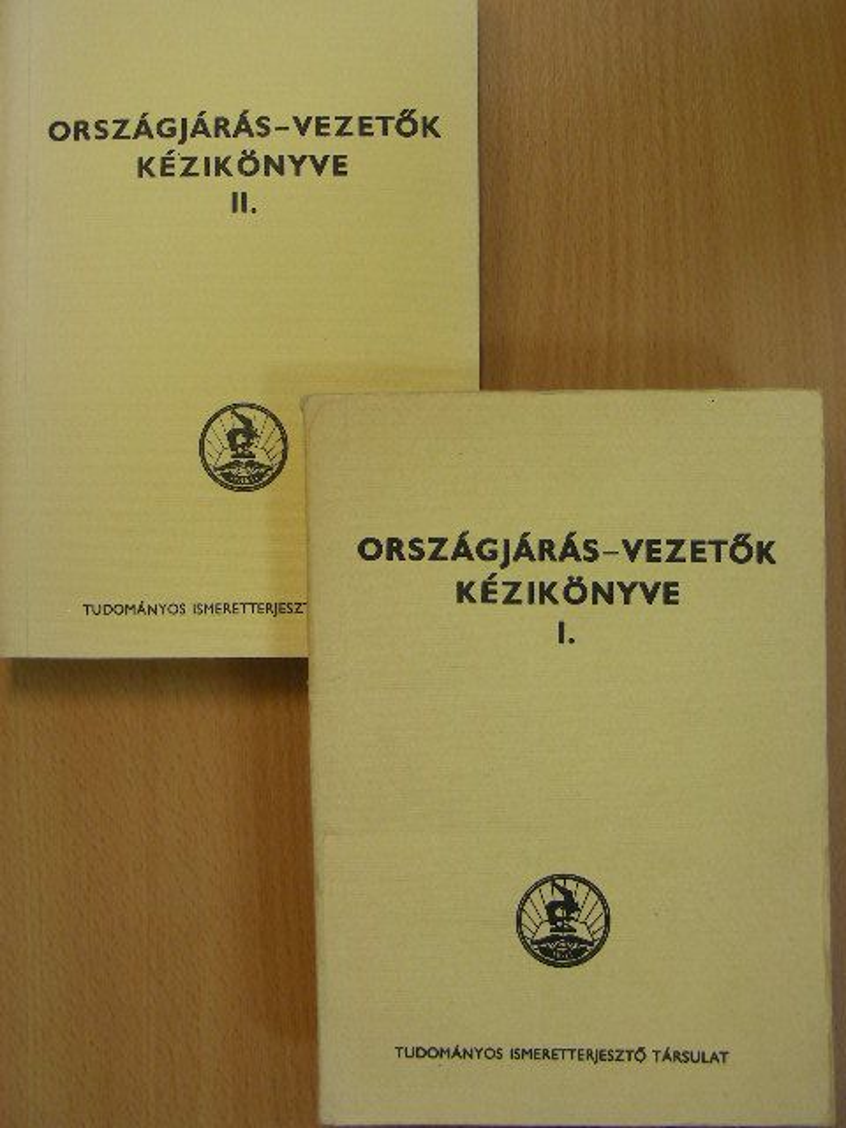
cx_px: 423
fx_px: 1434
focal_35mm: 44
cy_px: 564
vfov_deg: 42.9
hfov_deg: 32.9
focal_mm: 7.4
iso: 100
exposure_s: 1/29.8
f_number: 3.5
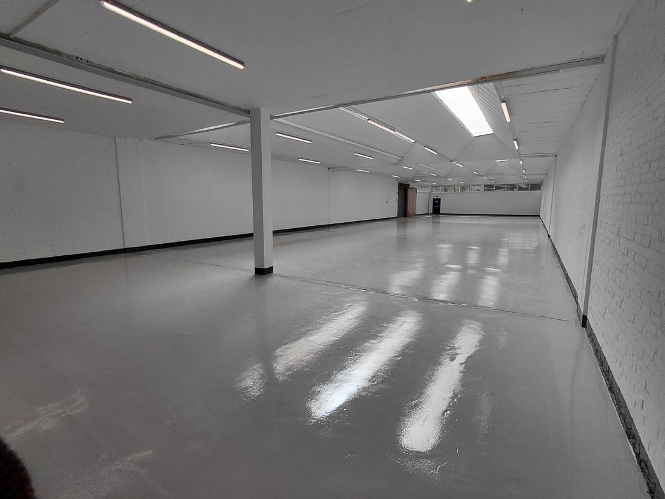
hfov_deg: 94.5
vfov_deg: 78.1
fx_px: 307
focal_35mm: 16
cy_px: 250
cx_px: 332
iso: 40
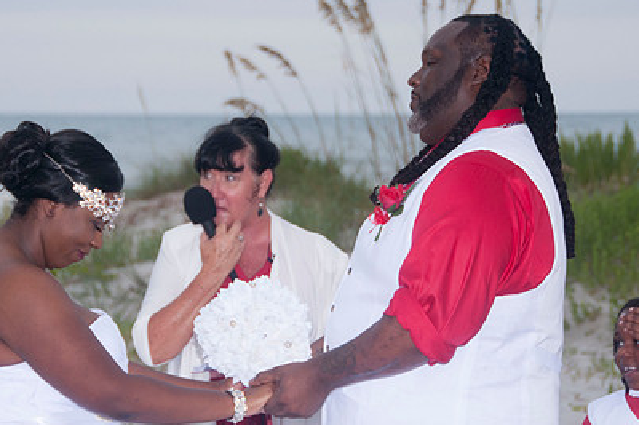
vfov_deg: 8.4
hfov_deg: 12.6
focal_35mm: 163
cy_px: 237
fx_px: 2891
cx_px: 257
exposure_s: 1/200
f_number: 5.6
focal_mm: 75
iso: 200
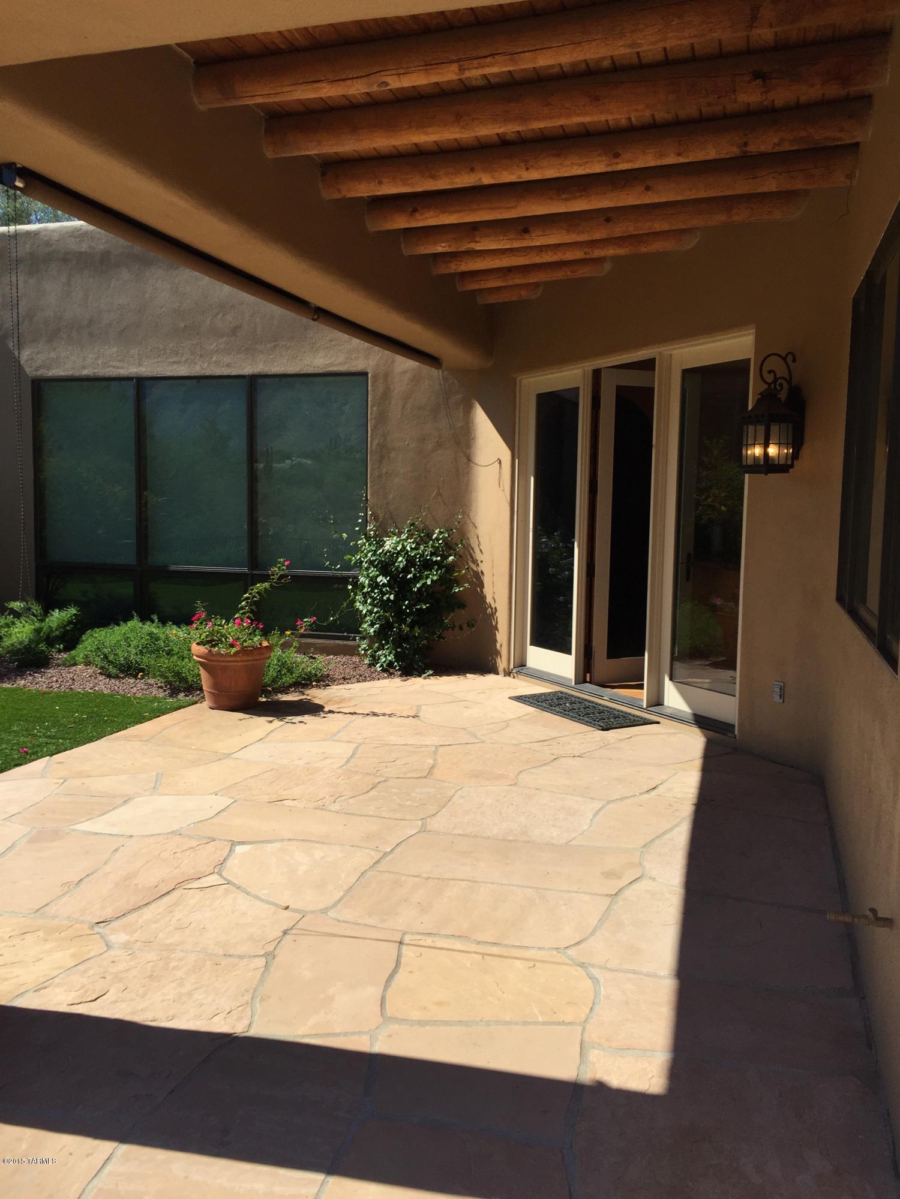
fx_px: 1005
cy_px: 600
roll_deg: +0.5
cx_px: 450
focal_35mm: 29
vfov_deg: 61.7
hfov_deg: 48.2
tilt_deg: -0.9
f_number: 2.2
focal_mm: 4.15
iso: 32
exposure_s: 1/2475
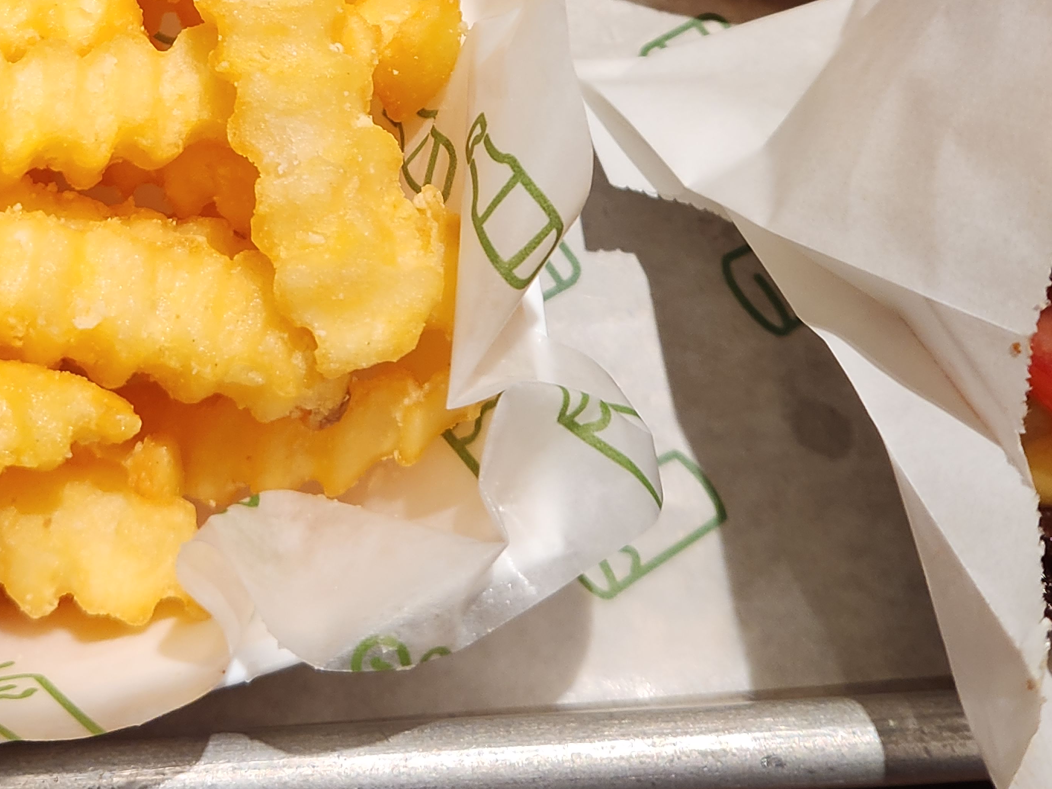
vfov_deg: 20.4
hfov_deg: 28.3
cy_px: -128
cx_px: 303
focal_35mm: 68
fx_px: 2067
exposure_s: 1/60
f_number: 1.8
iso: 80
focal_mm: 5.4
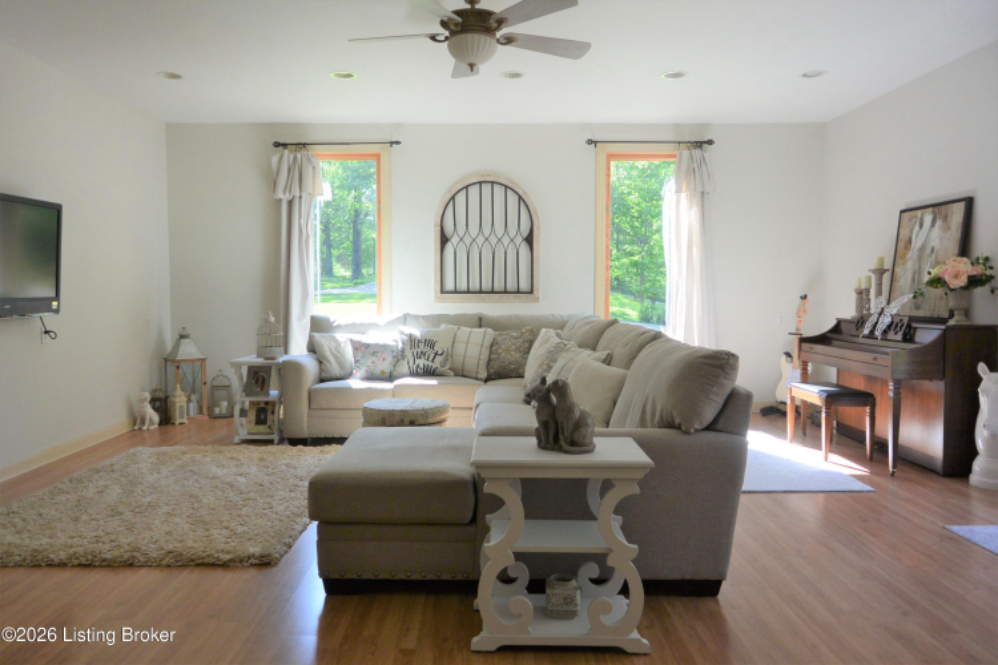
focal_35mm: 27
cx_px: 499
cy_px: 332
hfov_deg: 67.4
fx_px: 748
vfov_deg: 47.9
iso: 160
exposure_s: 1/100
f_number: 3.5
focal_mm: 10
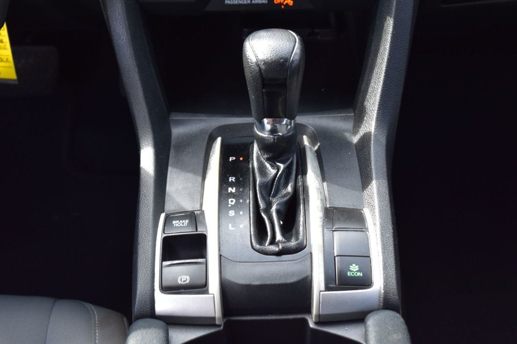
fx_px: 1120
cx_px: 258
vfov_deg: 17.5
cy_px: 172
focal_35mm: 78
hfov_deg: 26.0
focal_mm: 52
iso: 400
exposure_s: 1/20
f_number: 6.3
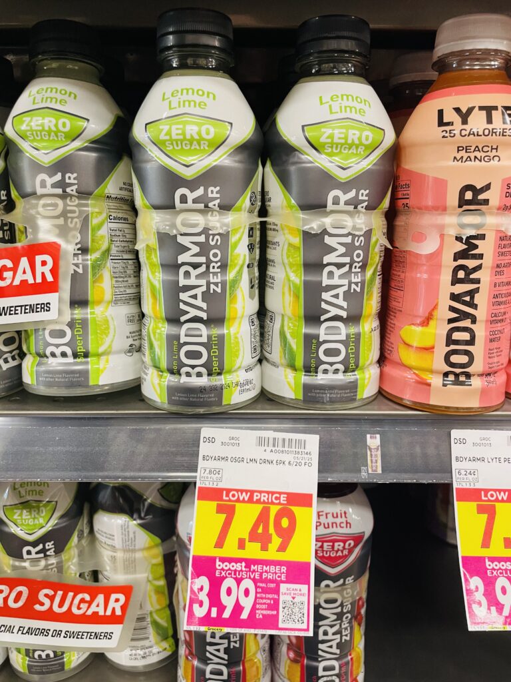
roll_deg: -0.3
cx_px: 256
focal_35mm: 26
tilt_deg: -15.6
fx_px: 512
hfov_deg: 53.1
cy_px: 341
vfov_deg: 67.3
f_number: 1.6
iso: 125
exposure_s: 1/60
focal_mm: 4.2
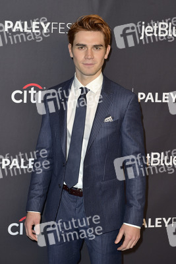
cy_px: 132
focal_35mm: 70
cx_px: 88
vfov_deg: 28.8
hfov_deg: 19.5
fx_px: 513
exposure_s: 1/250
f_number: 6.3
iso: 250
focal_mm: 70
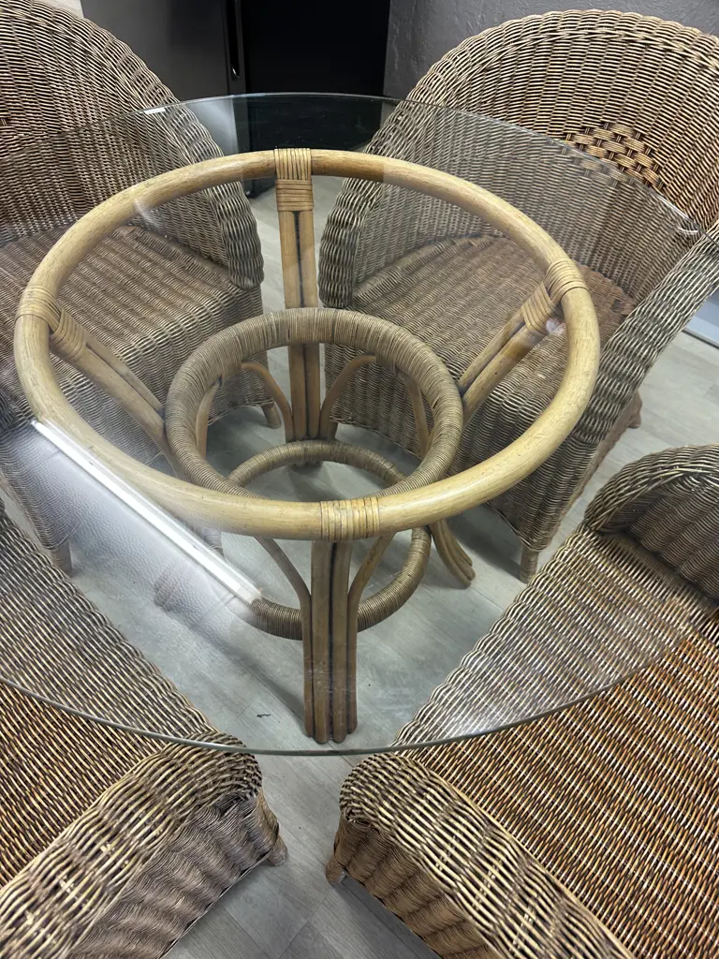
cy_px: 480
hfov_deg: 56.8
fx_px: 665
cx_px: 360
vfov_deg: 71.6
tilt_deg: -53.7
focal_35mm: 24
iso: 160
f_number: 1.78
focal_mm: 6.86
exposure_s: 1/50
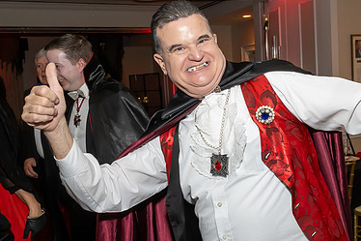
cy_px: 132
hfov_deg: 43.2
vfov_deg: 29.8
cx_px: 230
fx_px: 451
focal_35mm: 45
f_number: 7.1
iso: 640
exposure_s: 1/250
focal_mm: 17
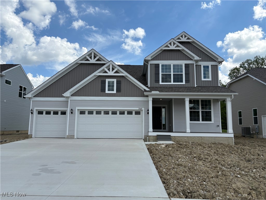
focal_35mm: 26
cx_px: 133
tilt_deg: +8.3
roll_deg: +0.0
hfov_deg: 67.3
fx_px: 200
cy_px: 100
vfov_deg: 53.1
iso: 50
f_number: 1.6
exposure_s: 1/4329
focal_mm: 5.96
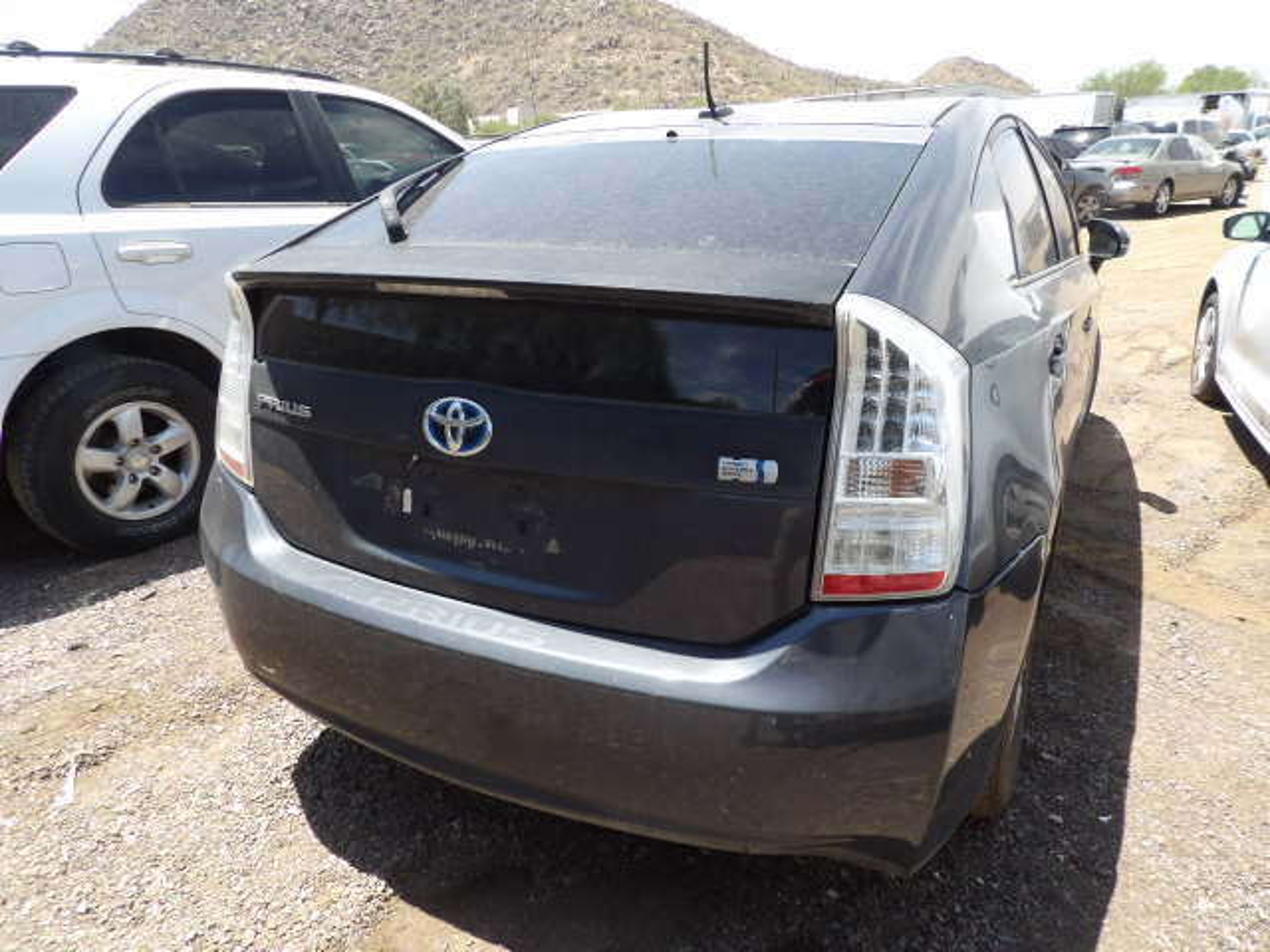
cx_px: 635
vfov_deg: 56.8
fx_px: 881
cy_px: 476
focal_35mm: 24
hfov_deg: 71.6
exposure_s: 1/561
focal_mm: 4.3
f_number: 3.2
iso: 100
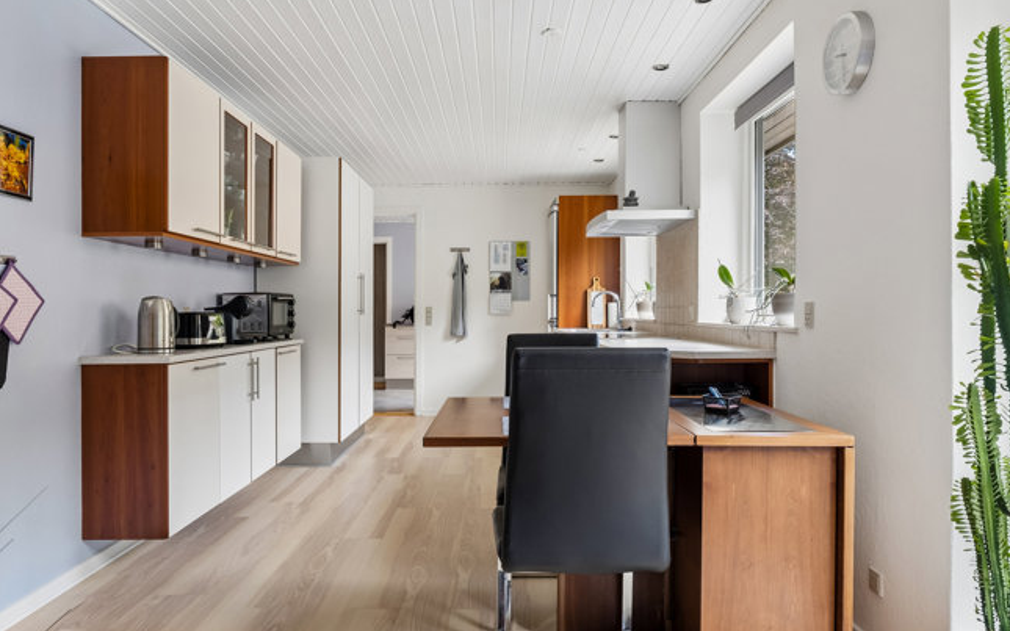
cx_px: 550
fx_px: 678
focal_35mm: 25
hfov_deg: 73.2
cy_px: 311
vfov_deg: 49.9
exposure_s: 1/3.33
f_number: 8
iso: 200
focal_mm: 13
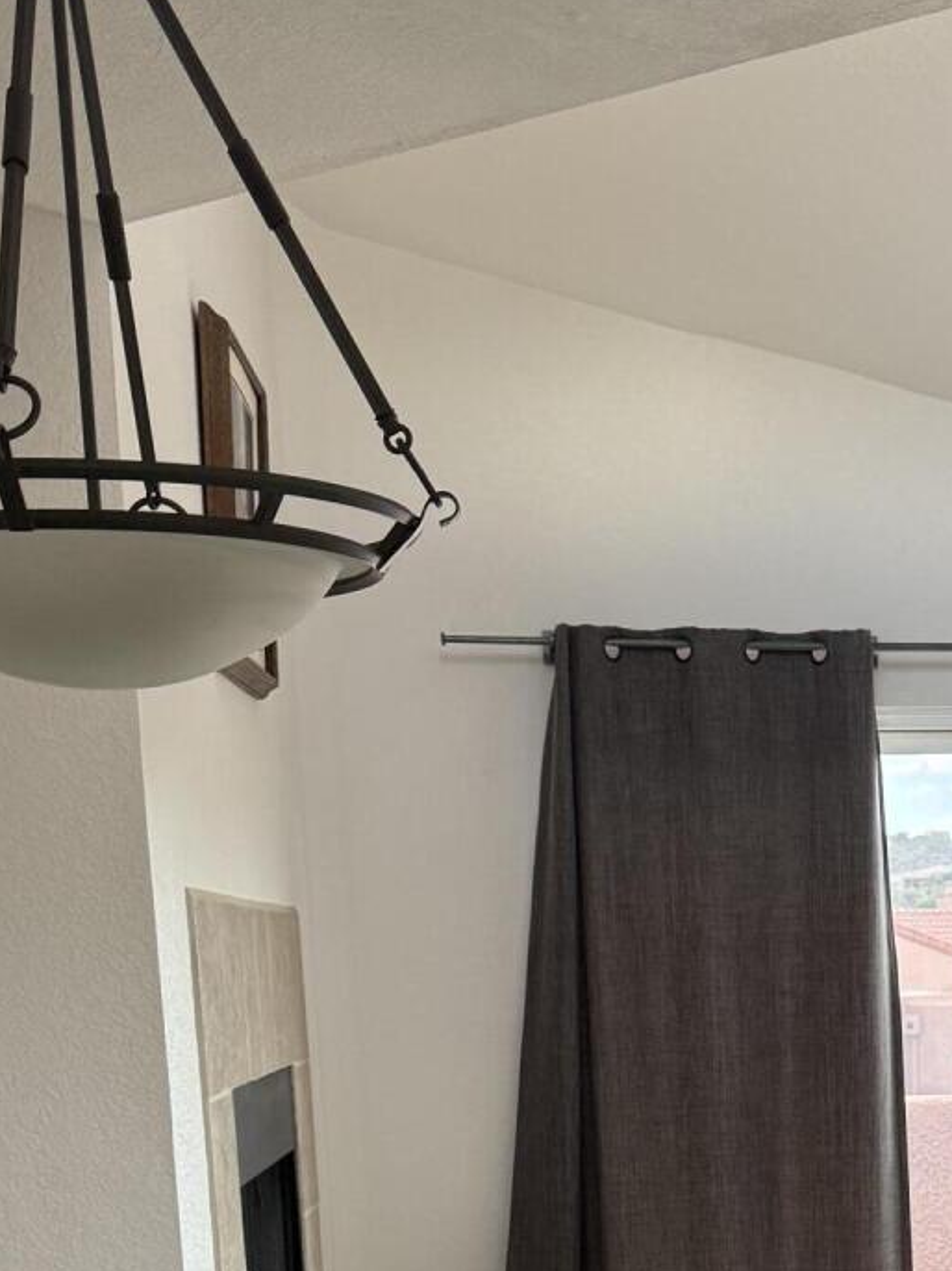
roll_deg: -0.7
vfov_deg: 25.2
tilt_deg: -11.0
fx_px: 2568
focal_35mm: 70
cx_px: 880
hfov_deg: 20.5
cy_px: 1503
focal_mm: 6.76
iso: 160
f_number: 1.78
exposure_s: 1/121
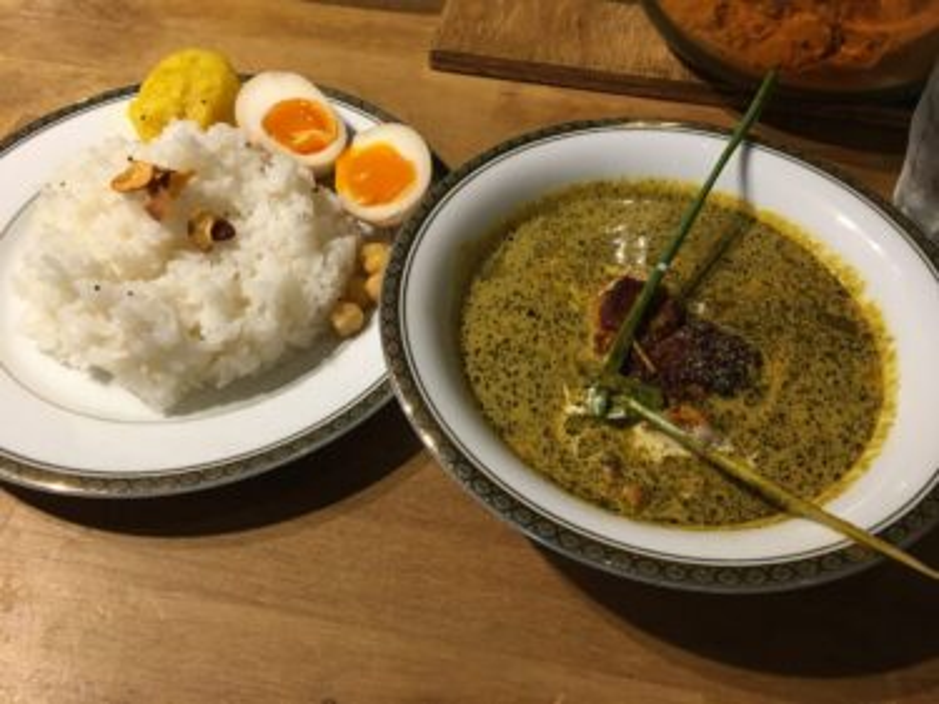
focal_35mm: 29
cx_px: 470
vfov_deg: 48.2
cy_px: 352
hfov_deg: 61.7
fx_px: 786
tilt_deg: -53.3
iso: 125
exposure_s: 1/30
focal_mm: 4.15
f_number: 2.2
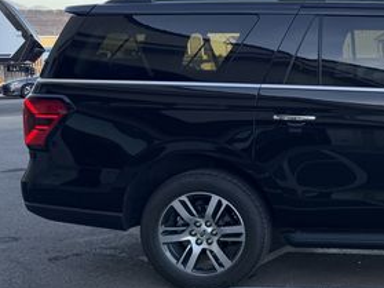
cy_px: 161
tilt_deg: -9.2
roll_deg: +0.7
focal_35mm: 55
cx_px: 438
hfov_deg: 30.6
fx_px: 610
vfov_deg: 26.5
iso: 80
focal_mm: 6.76
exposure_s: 1/612
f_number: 1.78
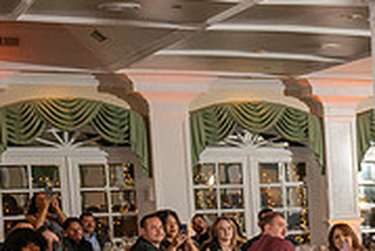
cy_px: 357
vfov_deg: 12.0
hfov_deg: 16.9
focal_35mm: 110
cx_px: 557
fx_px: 1148
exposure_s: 1/160
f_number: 3.2
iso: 640
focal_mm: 34
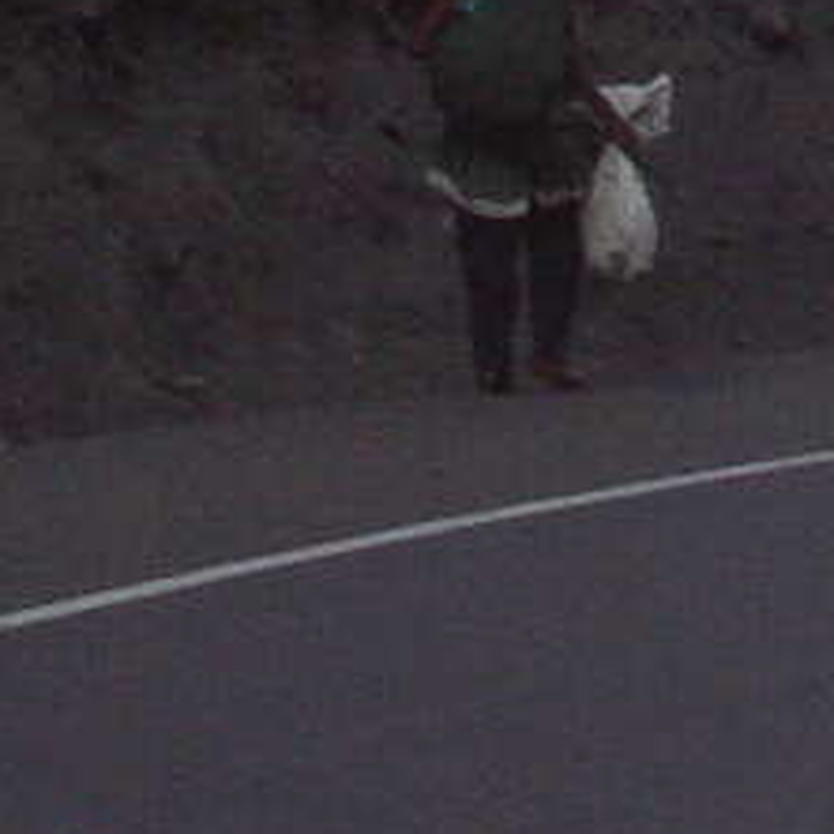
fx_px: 13738
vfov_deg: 3.4
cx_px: 2998
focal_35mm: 504
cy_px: -1161
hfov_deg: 3.4
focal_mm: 20.4
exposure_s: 1/400
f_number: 8
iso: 200
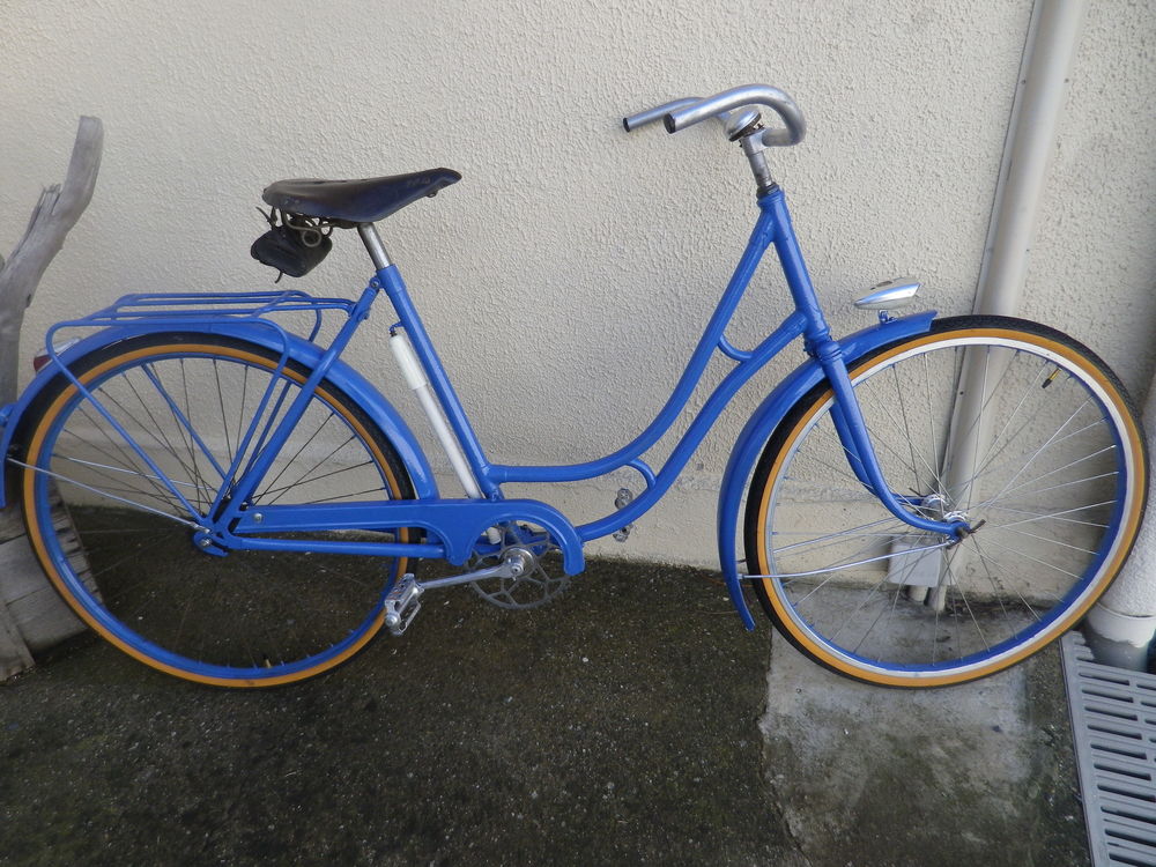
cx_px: 578
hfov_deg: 69.4
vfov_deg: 54.9
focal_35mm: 25
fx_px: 835
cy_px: 434
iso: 80
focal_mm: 4.5
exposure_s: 1/320
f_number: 3.5
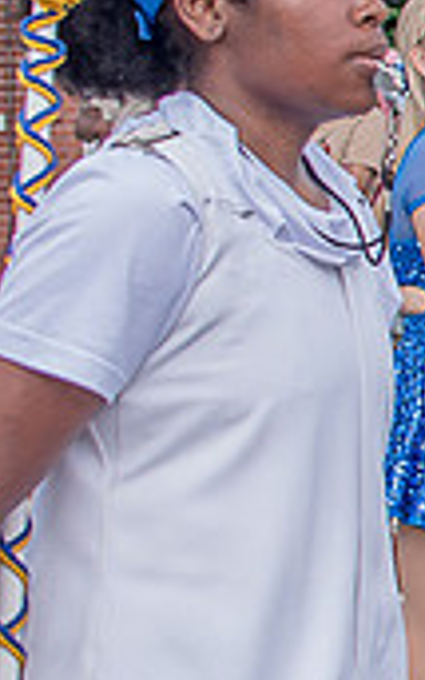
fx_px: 3333
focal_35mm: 180
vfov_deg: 11.6
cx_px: 1148
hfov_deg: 6.8
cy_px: 324
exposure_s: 1/500
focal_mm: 35
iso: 100
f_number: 4
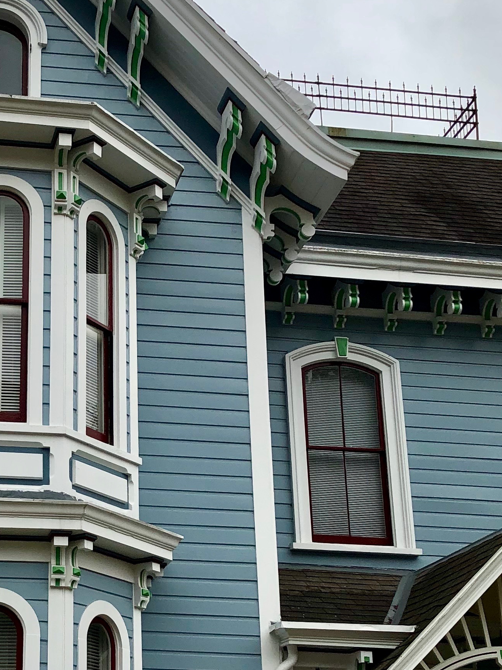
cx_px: 17
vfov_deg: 29.7
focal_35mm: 65
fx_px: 1257
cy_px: 435
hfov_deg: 21.9
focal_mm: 3.99
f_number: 1.8
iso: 20
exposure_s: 1/316
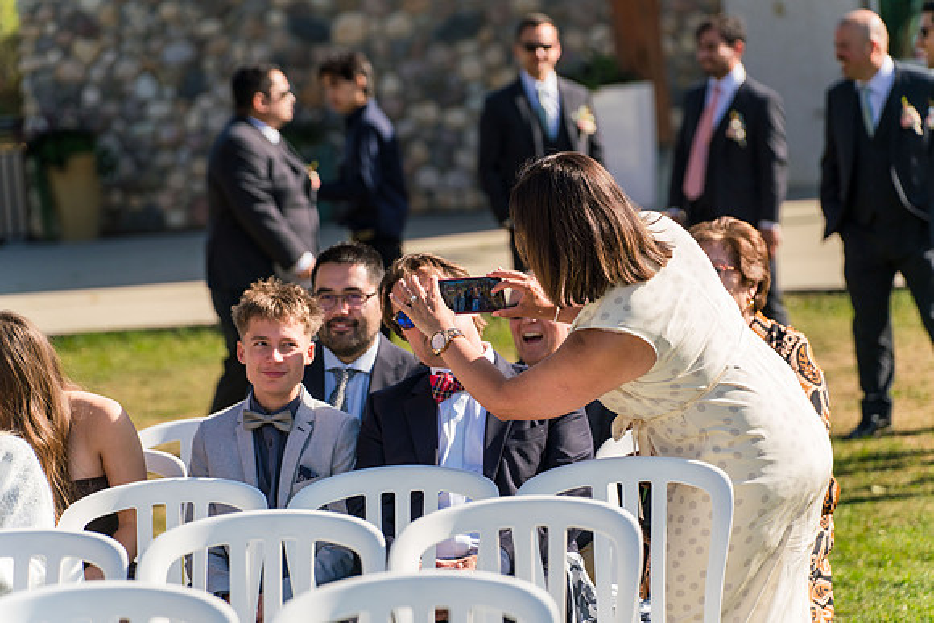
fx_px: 3892
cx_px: 467
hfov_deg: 13.7
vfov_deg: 9.2
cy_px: 312
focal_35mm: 150
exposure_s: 1/1600
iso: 250
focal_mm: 150
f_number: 4
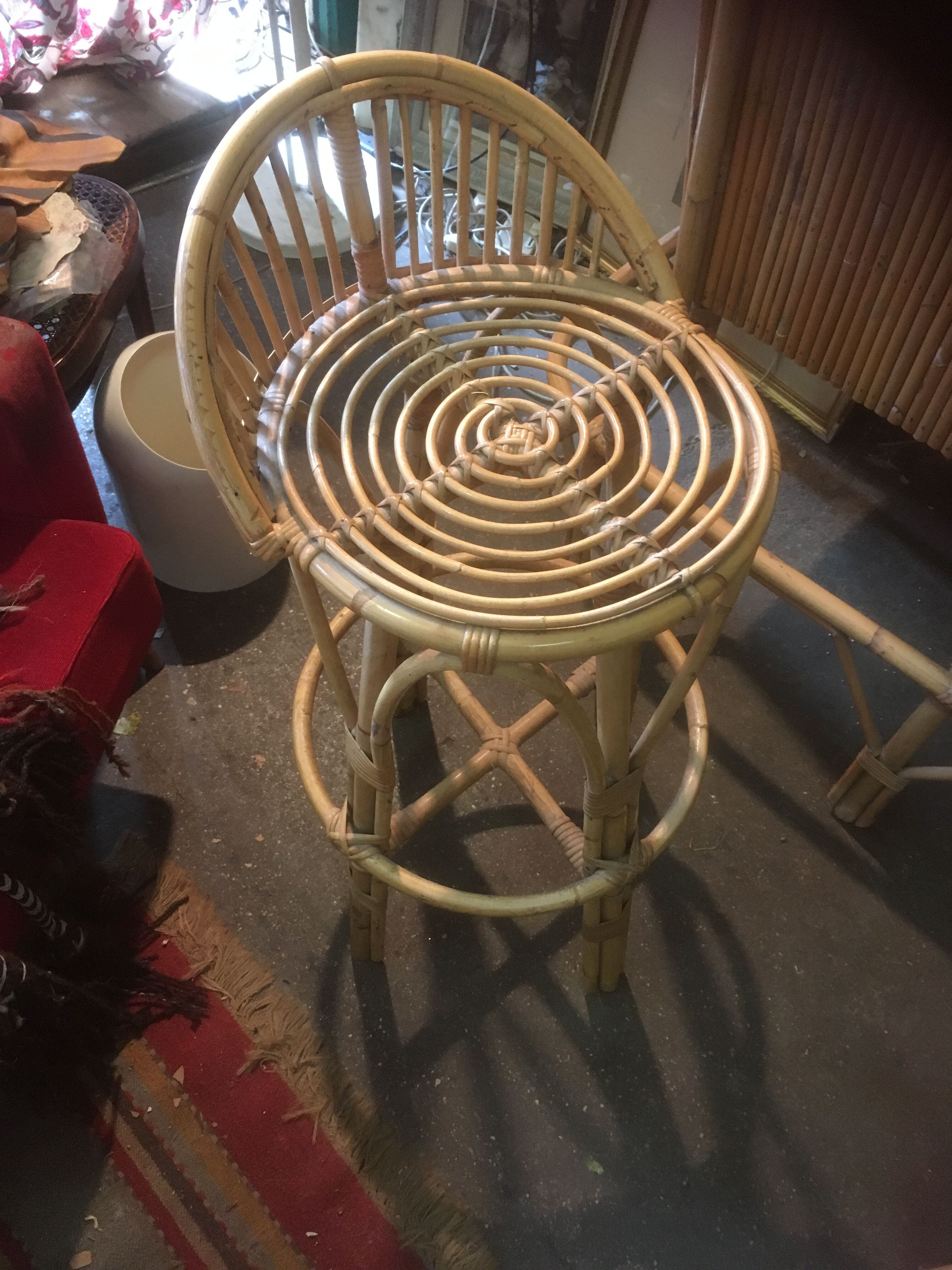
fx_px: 1063
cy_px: 635
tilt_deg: -57.7
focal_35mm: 29
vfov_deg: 61.7
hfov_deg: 48.2
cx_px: 476
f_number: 2.2
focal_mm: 4.15
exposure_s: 1/33
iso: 250
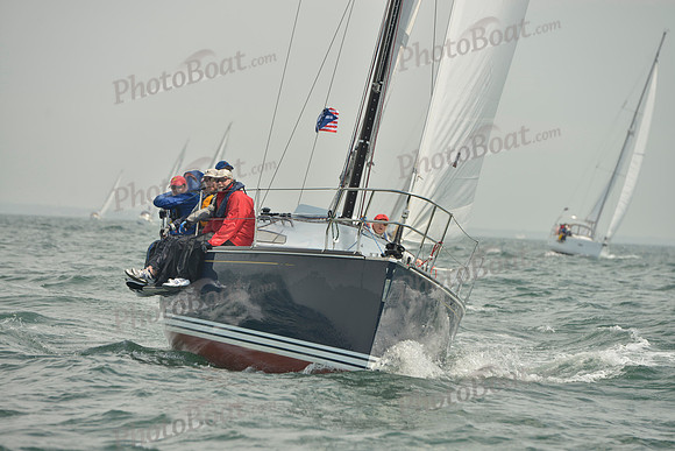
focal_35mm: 180
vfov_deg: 7.6
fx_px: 3376
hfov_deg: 11.4
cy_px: 226
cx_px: 338
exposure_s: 1/1250
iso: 200
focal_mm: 180
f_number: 6.3
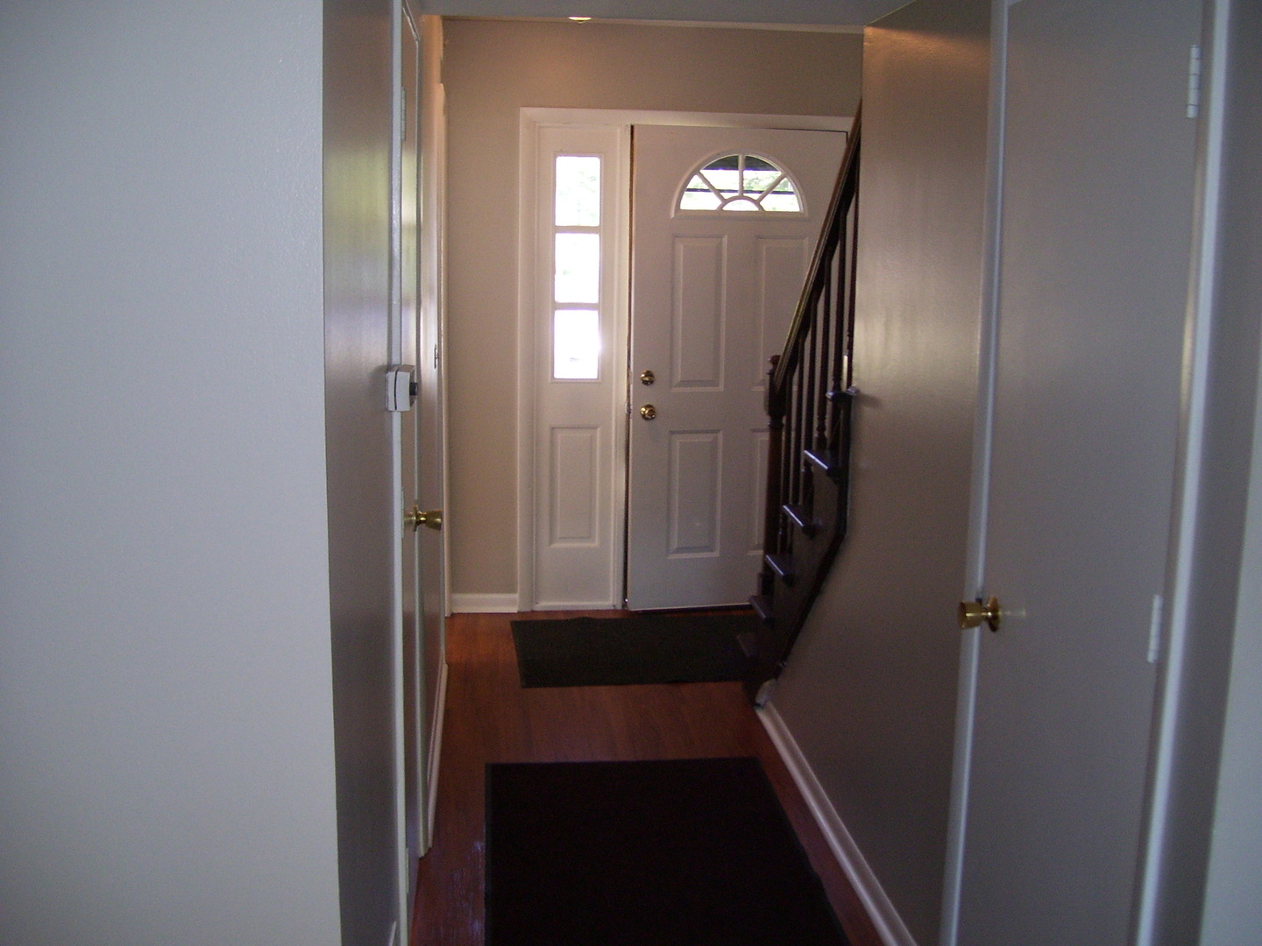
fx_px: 1349
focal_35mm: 37
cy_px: 473
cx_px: 631
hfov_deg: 50.1
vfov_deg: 38.7
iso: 125
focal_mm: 6
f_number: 2.7
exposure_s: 1/60
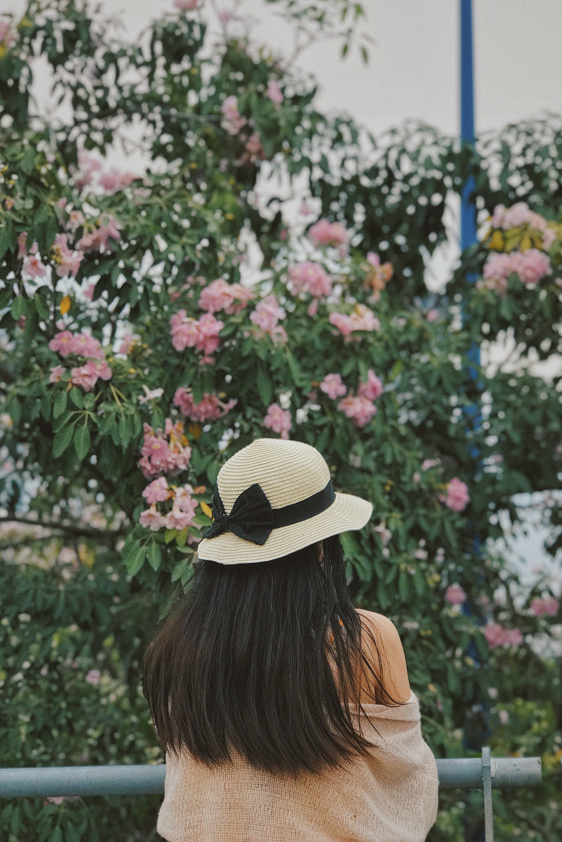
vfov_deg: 33.4
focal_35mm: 60
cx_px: 286
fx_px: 1405
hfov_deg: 22.6
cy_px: 420
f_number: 2.8
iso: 25
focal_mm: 6.6
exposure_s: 1/50
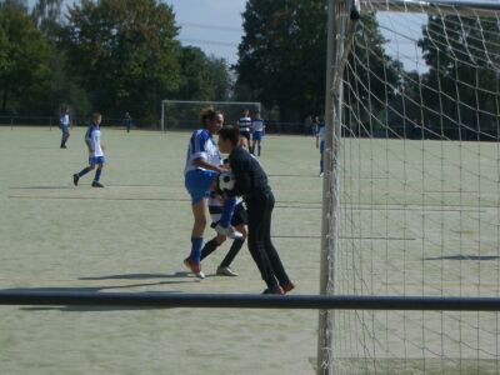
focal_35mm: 49
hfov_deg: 38.9
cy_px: 188
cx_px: 250
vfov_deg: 29.7
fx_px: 708
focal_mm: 8.2
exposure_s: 1/800
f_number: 5
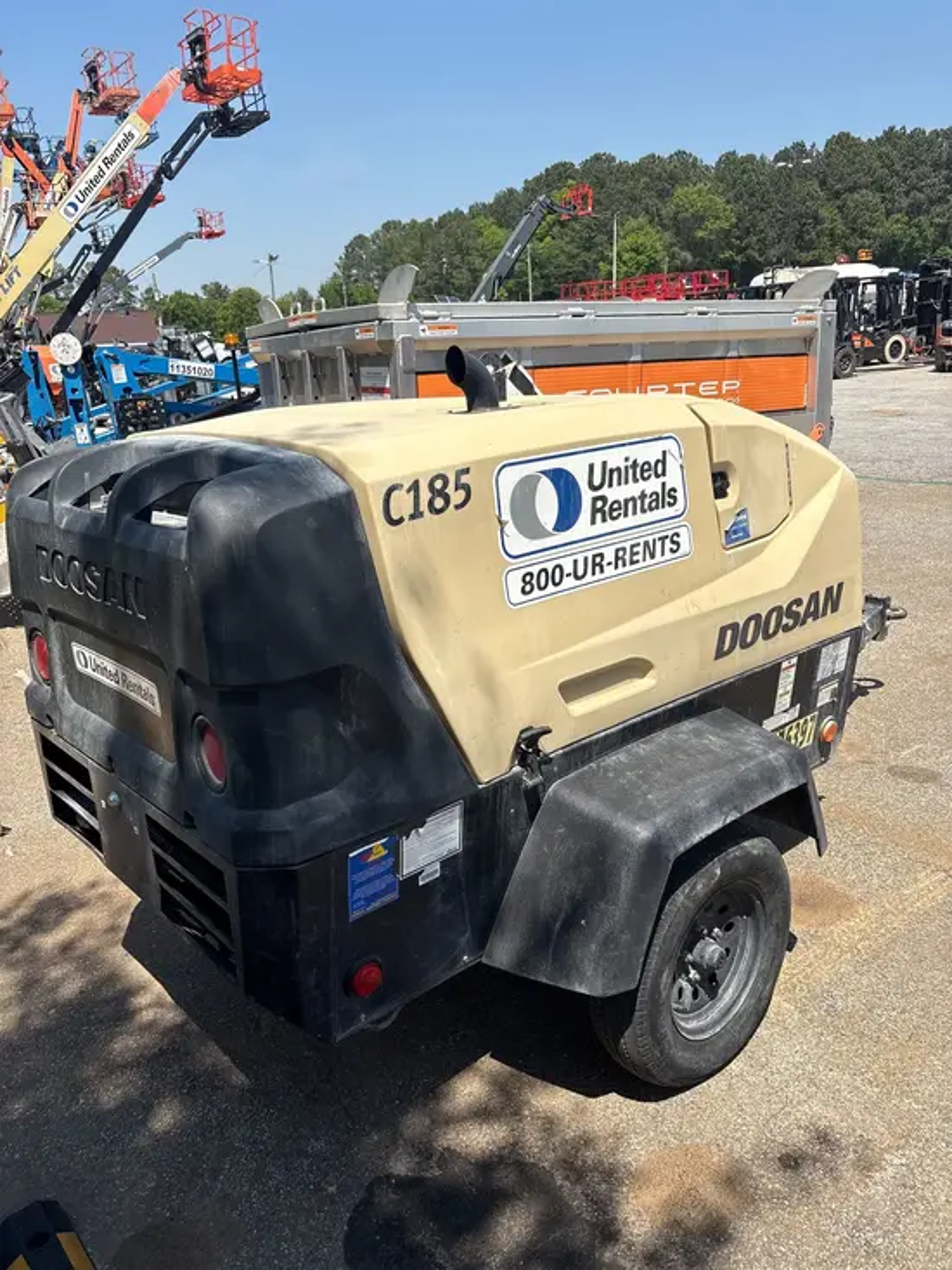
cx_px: 476
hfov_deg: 53.1
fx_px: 953
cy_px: 635
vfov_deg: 67.3
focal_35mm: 26
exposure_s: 1/3831
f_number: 1.6
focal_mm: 5.96
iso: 50
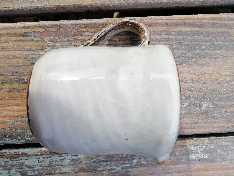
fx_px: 176
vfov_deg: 53.1
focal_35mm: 26
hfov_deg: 67.3
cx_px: 117
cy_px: 88
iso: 50
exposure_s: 1/235
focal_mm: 3.21
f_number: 2.2
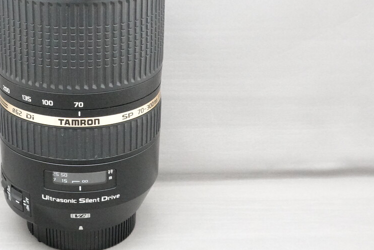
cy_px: 81
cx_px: 86
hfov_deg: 28.7
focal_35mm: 69
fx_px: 717
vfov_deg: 19.7
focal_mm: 15.9
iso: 5000
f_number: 5.6
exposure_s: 1/50
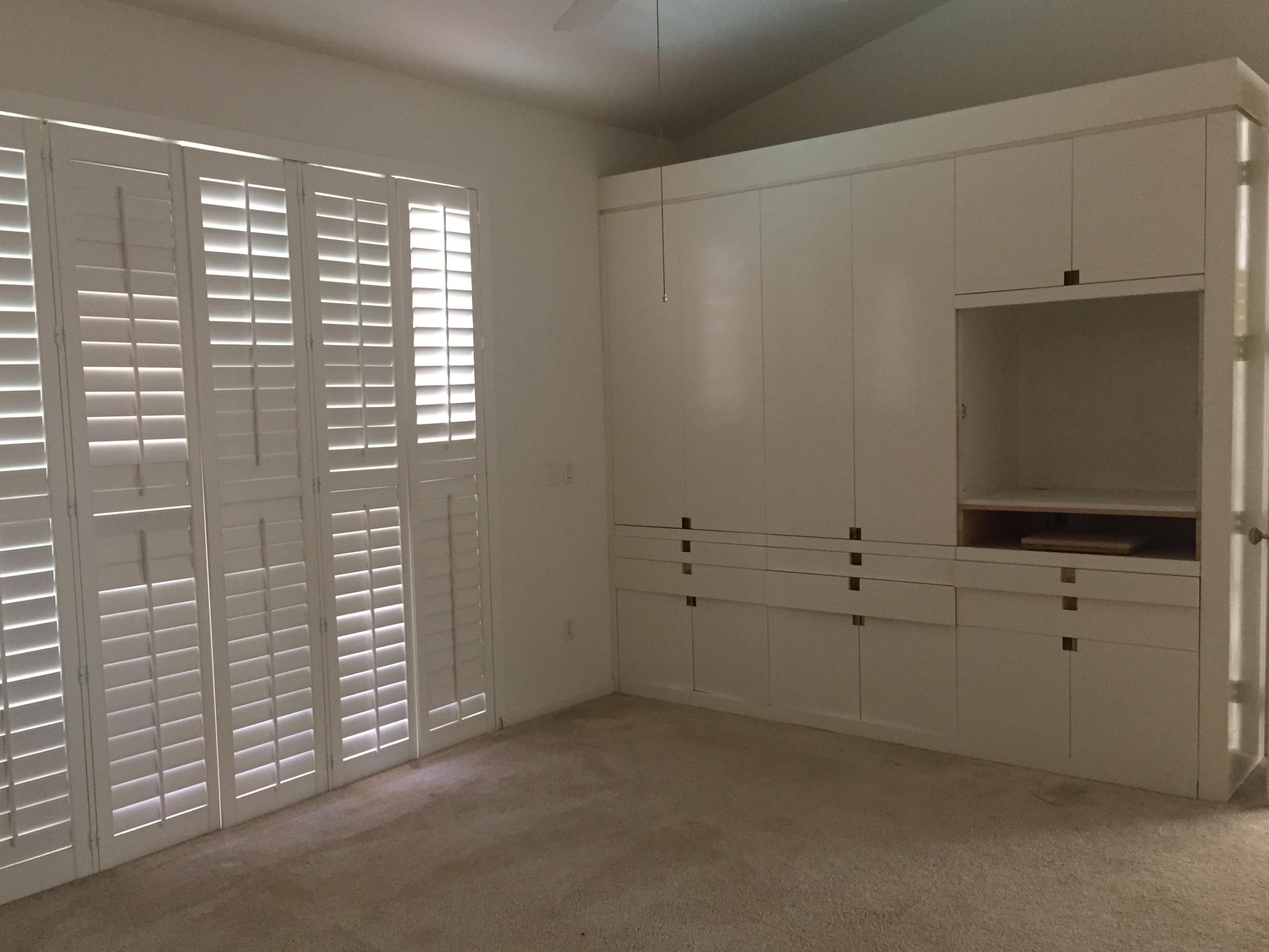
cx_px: 606
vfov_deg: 45.4
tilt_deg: -4.5
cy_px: 494
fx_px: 1137
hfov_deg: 58.3
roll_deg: +0.9
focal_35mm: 31
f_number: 2.2
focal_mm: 4.15
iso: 160
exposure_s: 1/30
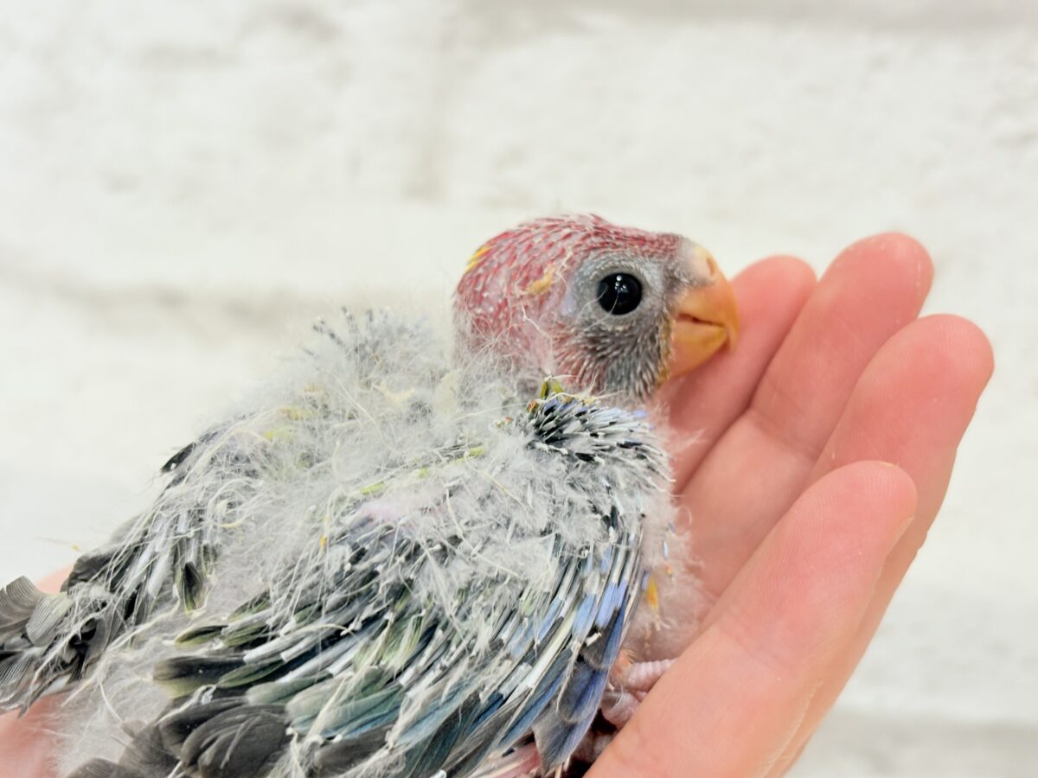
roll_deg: -3.5
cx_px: 519
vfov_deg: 28.0
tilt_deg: -10.3
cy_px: 389
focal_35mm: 52
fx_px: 1559
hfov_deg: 36.8
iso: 50
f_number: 1.6
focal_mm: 5.96
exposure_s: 1/50
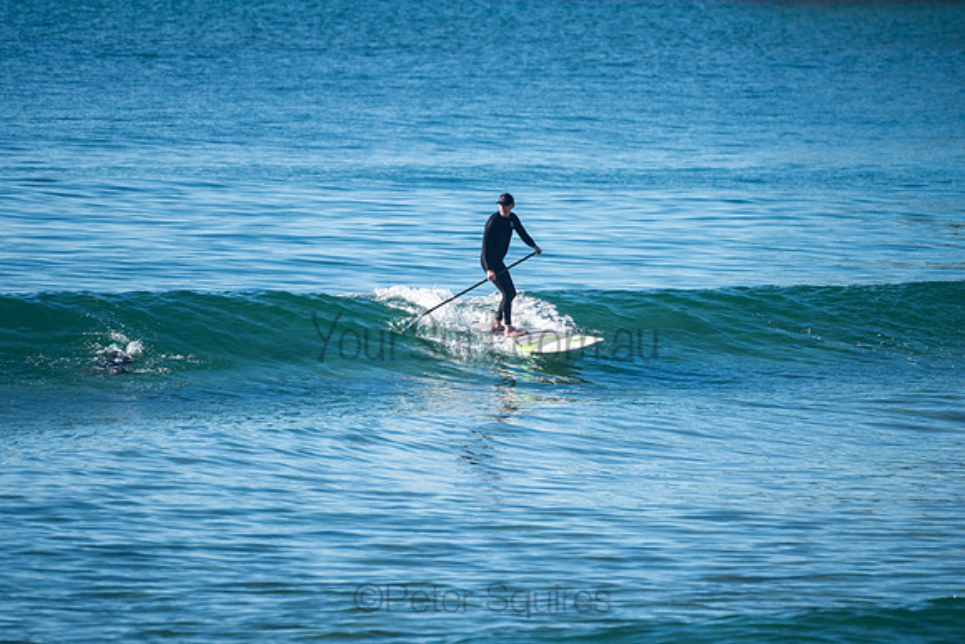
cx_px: 493
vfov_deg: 2.3
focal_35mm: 599
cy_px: 315
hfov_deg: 3.4
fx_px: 16048
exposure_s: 1/500
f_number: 5.6
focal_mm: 500
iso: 80
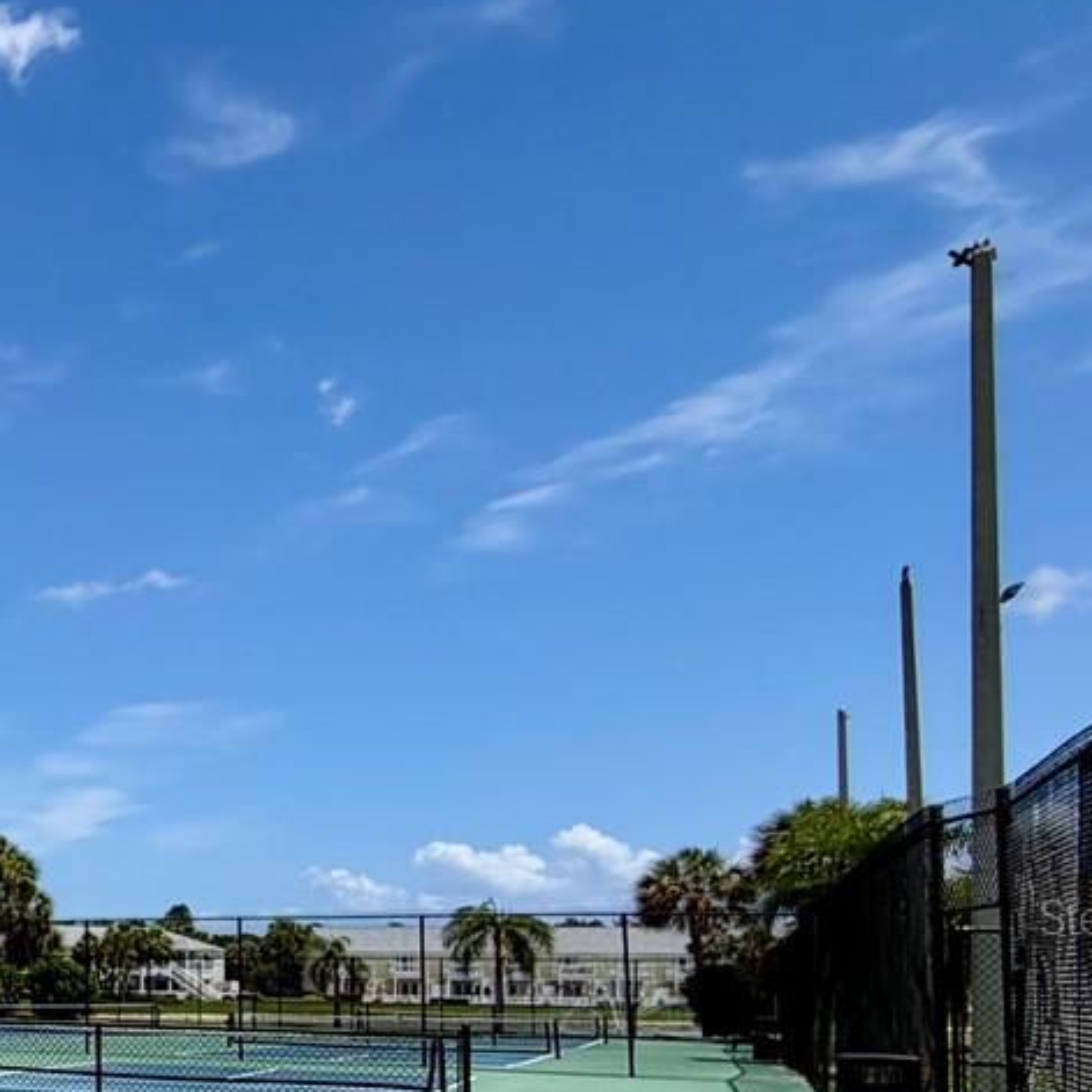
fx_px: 1499
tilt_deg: +2.7
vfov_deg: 38.1
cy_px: 916
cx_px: -596
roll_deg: -0.4
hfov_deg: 26.7
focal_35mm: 42
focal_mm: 2.22
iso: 20
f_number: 2.2
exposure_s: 1/1339
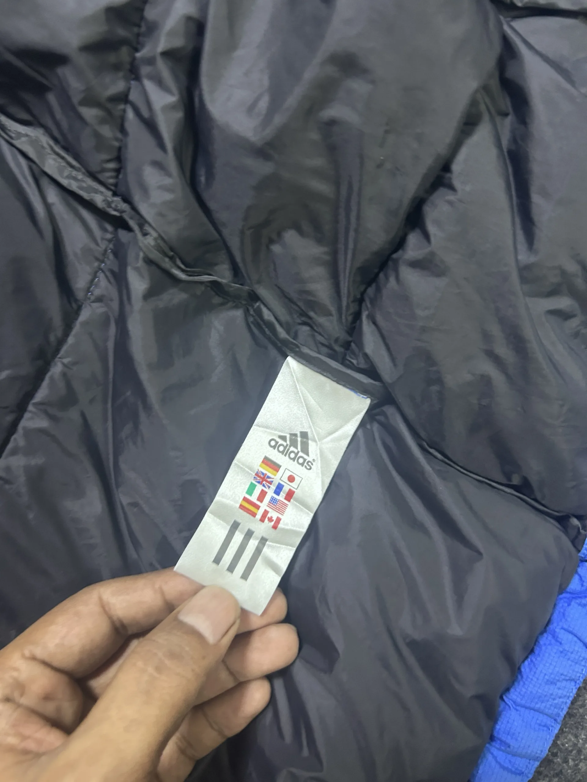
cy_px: 391
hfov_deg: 53.1
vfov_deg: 67.3
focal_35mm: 26
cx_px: 294
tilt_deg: -72.5
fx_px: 588
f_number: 1.5
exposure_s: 1/33
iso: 400
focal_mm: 5.7
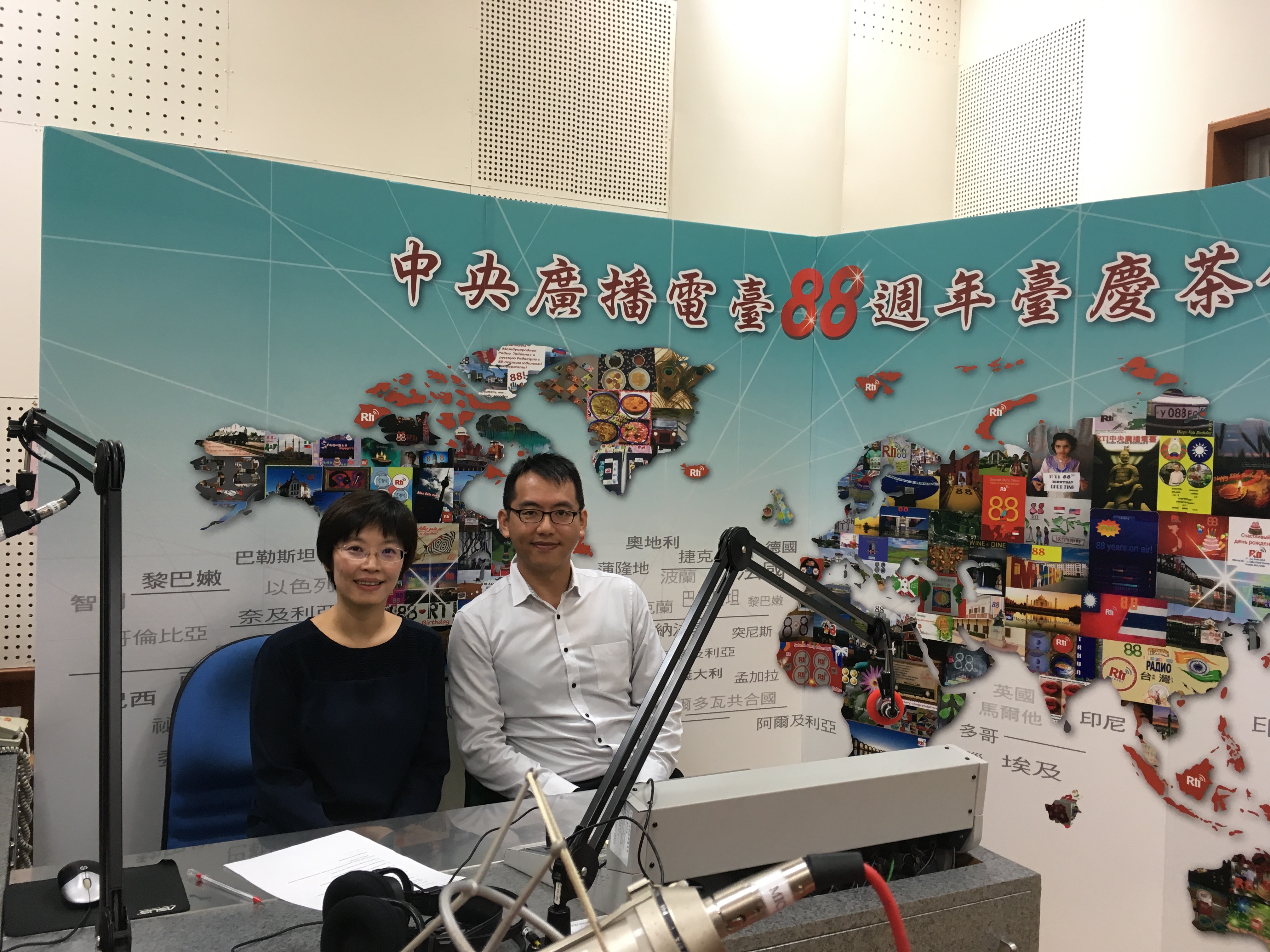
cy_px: 476
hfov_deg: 61.7
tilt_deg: -1.4
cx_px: 635
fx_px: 1064
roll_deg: -1.2
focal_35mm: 29
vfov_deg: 48.2
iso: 64
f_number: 2.2
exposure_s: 1/30
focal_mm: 4.15
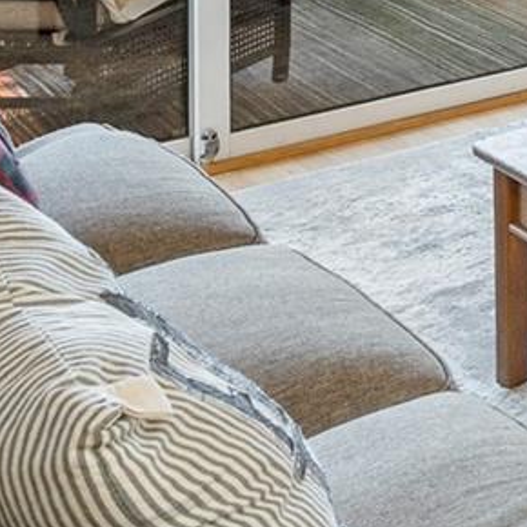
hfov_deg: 13.5
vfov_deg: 16.6
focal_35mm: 90
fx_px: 1550
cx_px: 1292
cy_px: -374
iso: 320
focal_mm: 15
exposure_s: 1/30
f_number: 7.1
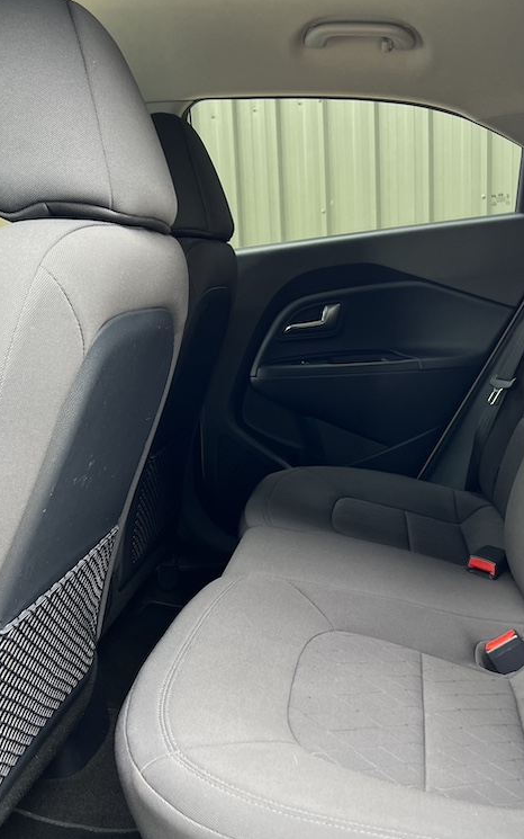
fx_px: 845
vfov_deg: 52.7
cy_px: 418
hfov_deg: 34.2
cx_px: 341
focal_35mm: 37
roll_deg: +2.0
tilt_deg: -11.7
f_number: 1.5
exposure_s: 1/112
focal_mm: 5.7
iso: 125
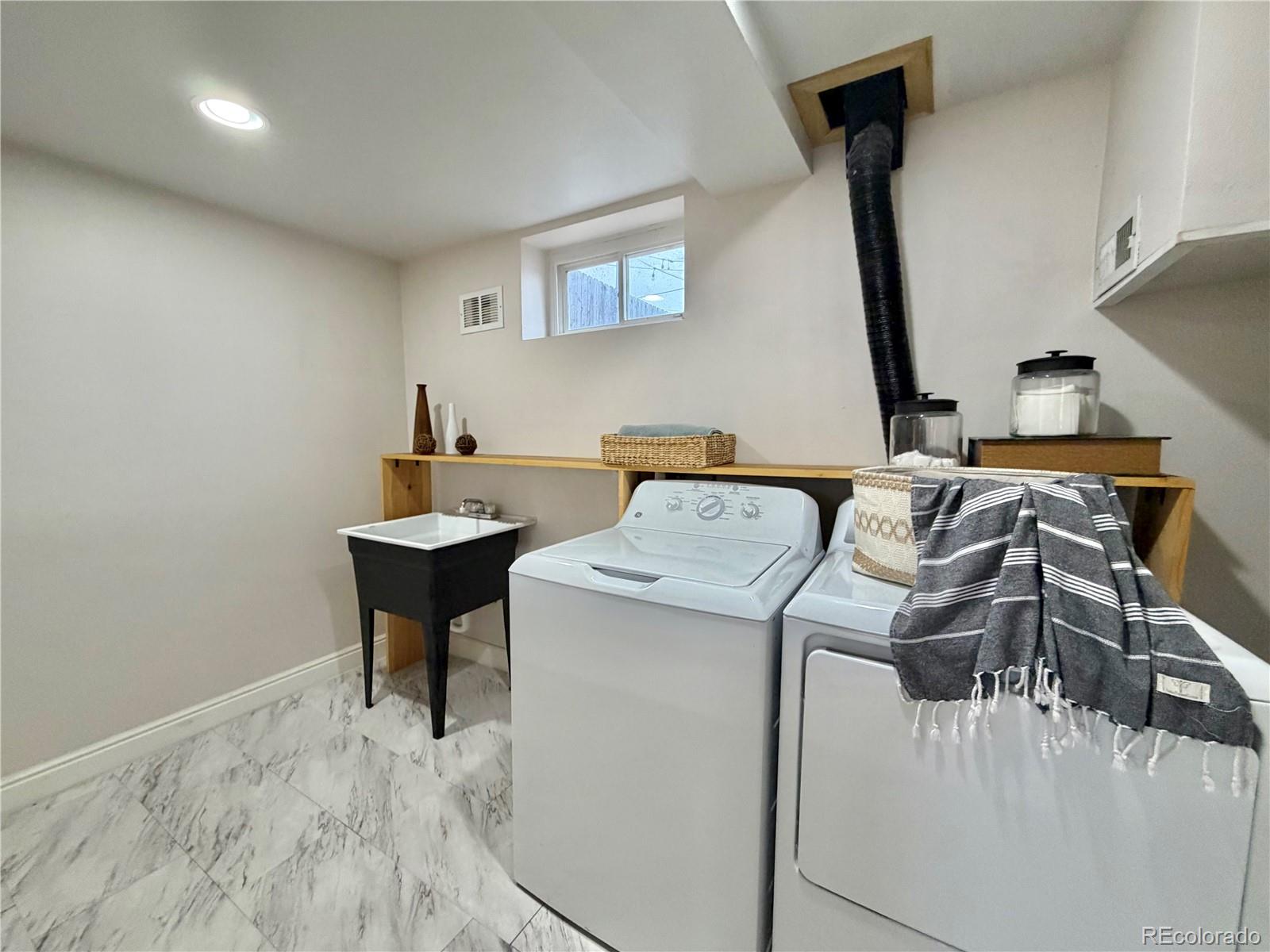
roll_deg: +1.5
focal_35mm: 14
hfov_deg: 102.1
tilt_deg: -5.7
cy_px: 476
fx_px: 514
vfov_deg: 85.7
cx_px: 635
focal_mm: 2.22
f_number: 2.2
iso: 250
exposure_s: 1/60
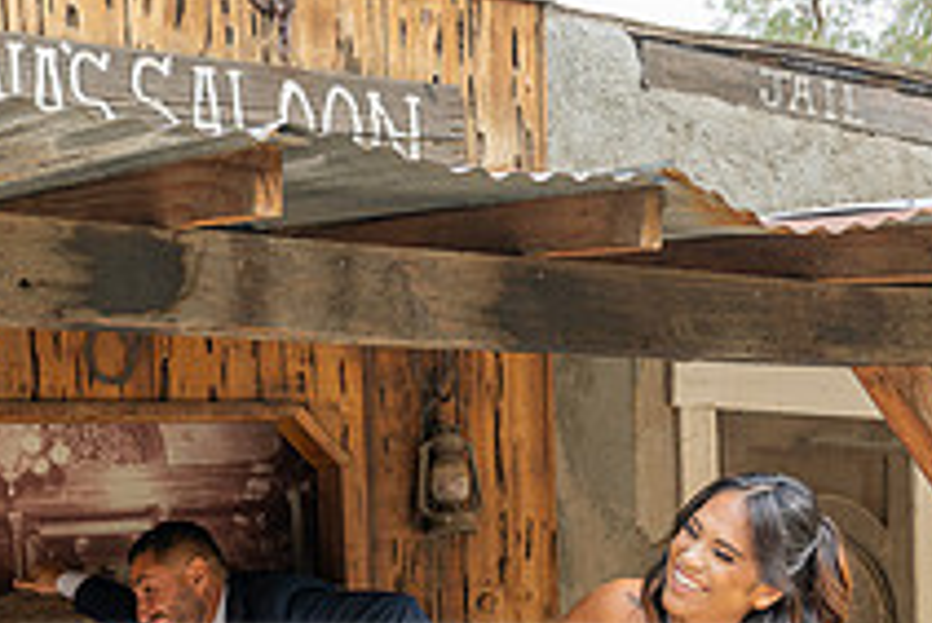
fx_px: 1710
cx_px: 402
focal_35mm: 66
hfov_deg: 30.5
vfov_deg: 19.5
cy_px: 727
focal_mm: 24
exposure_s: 1/160
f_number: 3.5
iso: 320
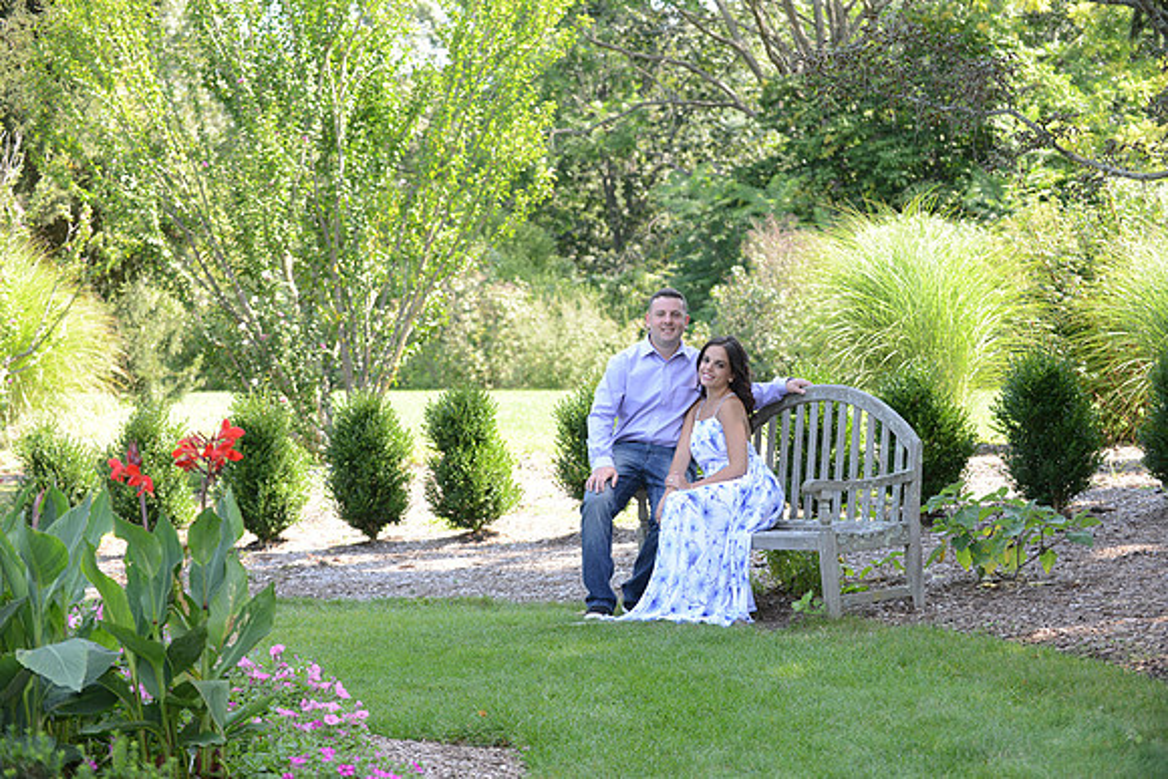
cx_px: 584
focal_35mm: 82
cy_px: 390
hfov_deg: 24.8
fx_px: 2661
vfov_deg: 16.7
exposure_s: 1/250
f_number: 5.6
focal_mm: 82
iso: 400
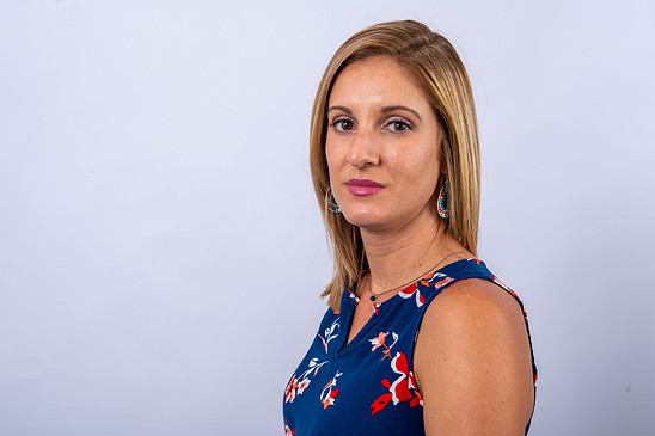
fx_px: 1000
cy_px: 211
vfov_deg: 24.6
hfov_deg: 36.3
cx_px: 326
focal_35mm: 55
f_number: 9
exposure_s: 1/250
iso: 125
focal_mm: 52
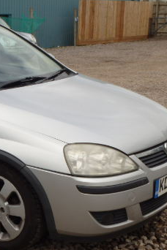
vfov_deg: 28.8
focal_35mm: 70
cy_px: 151
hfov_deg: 18.5
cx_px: -27
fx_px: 487
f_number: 13
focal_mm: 6.4
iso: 125
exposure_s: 1/125
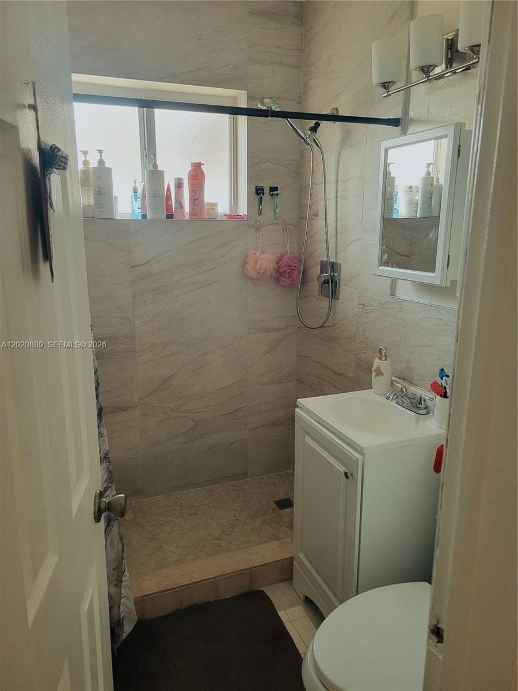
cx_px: 259
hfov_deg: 53.1
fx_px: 519
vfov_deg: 67.3
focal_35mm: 26
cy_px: 346
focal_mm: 5.4
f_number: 1.8
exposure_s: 1/120
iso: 250
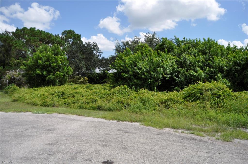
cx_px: 124
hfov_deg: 67.5
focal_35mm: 27
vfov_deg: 47.8
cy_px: 82
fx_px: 186
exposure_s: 1/2500
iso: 200
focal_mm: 18
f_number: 3.5
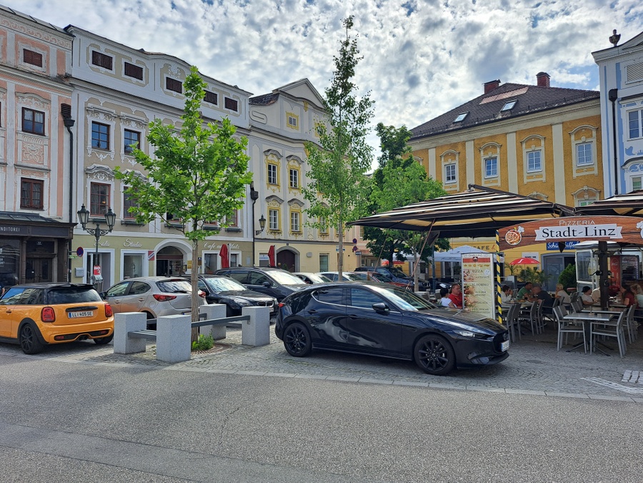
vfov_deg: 56.8
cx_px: 322
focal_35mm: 24
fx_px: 446
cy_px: 242
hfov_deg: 71.6
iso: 50
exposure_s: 1/1733
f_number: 1.8
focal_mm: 5.23
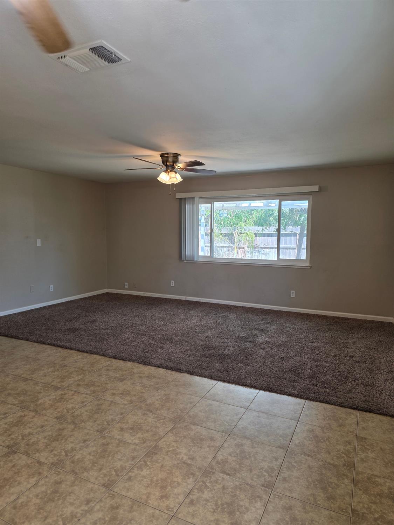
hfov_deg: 58.9
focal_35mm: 23
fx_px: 349
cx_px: 197
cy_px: 262
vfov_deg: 73.9
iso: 100
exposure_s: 1/120
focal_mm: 6.3
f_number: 1.7
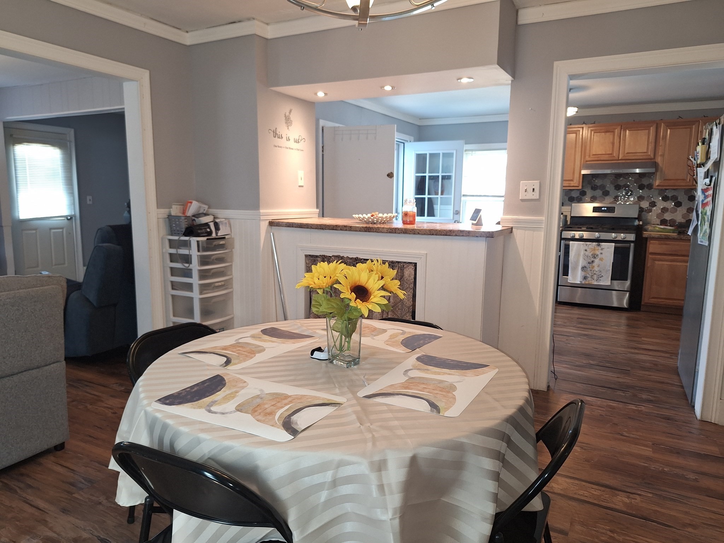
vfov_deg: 58.9
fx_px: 481
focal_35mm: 23
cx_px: 362
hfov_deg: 73.9
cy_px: 272
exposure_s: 1/40
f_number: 1.8
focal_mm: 5.54
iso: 125
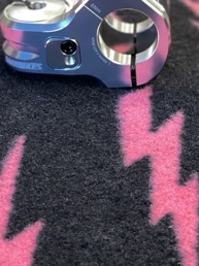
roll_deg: +0.2
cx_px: 87
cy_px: 10
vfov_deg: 15.1
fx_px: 990
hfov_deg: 11.5
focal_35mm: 129
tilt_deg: -22.2
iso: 125
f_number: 2
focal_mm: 6
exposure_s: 1/40
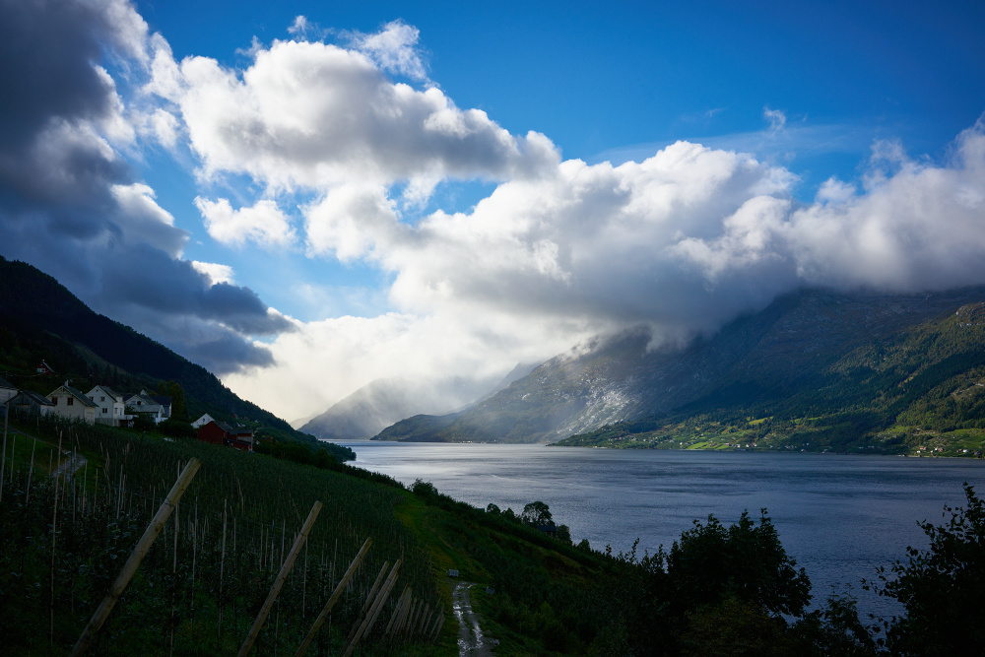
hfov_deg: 54.4
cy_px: 328
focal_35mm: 35
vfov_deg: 37.9
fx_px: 958
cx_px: 492
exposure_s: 1/1000
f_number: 8
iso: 100
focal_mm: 35
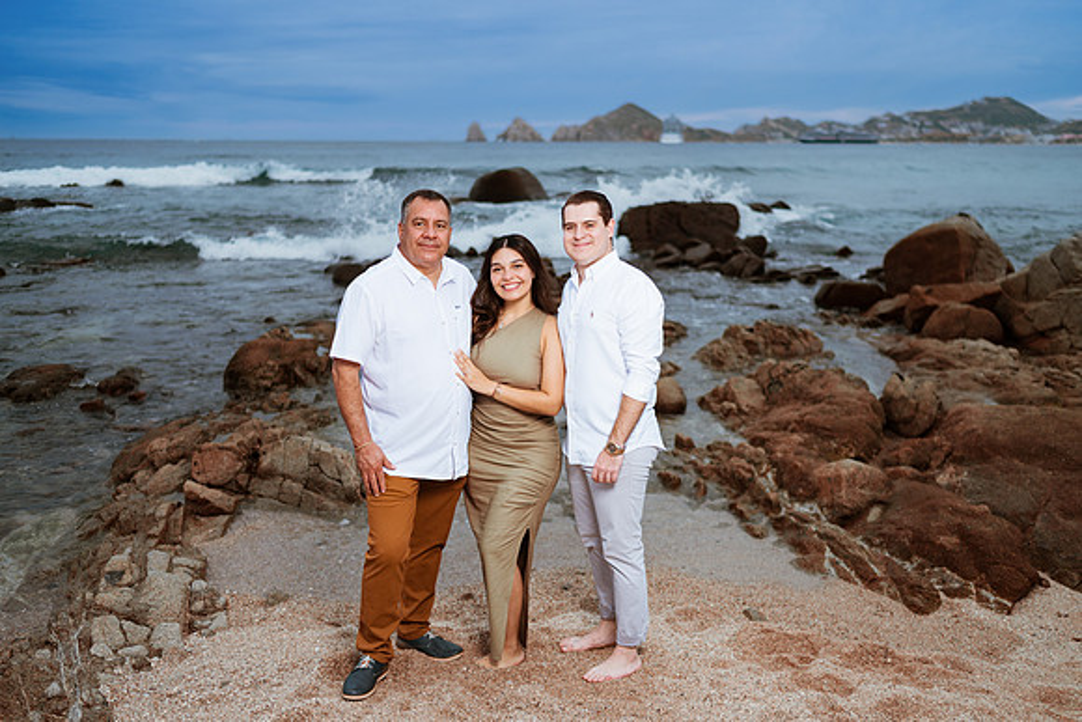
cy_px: 361
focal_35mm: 35
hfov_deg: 54.4
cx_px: 541
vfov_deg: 37.9
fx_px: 1052
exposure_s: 1/500
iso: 100
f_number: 1.8
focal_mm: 35
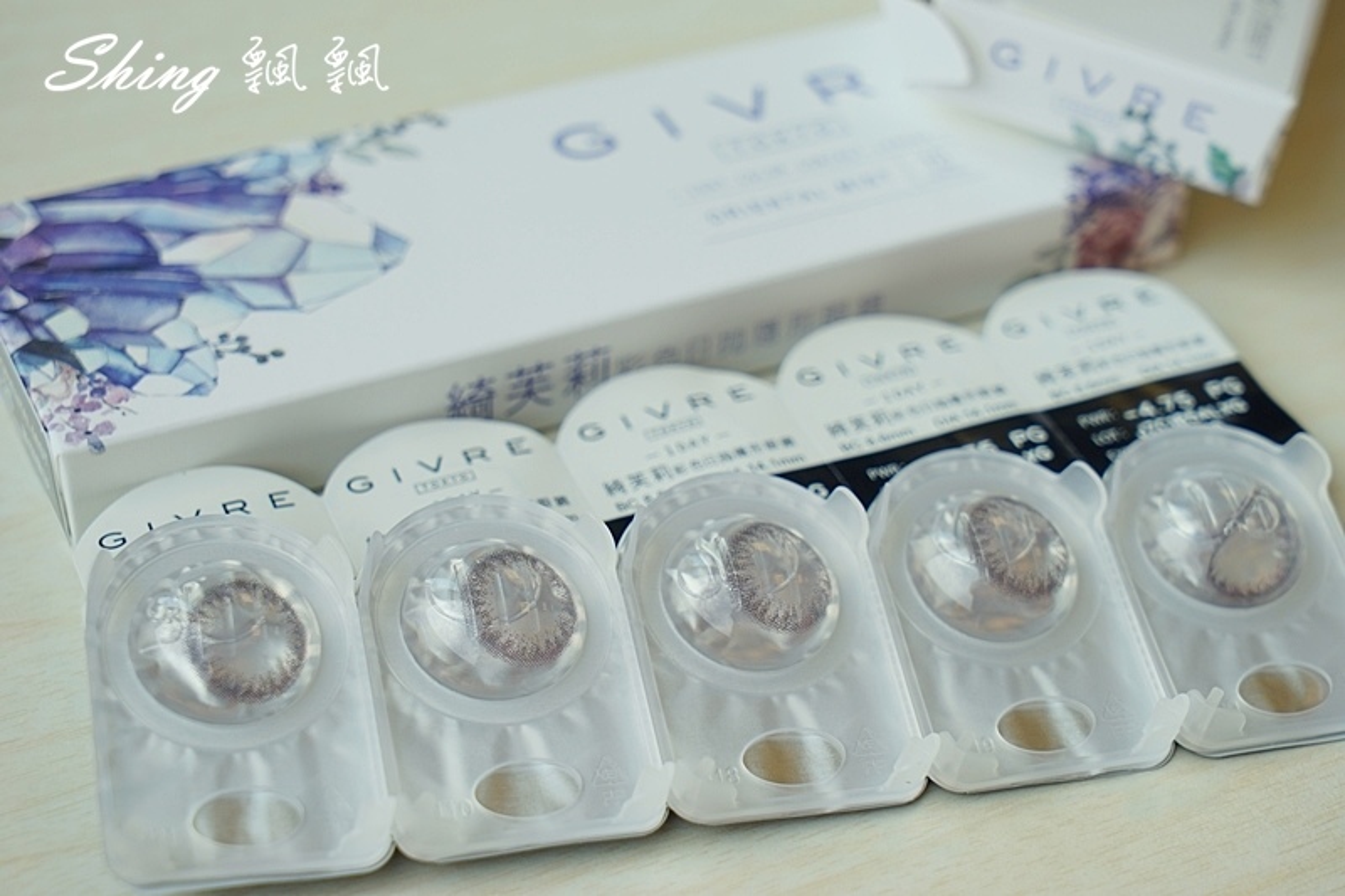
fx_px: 2615
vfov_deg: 19.4
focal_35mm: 70
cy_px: 448
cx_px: 672
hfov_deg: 28.8
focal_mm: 70
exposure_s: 1/80
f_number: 7.1
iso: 100
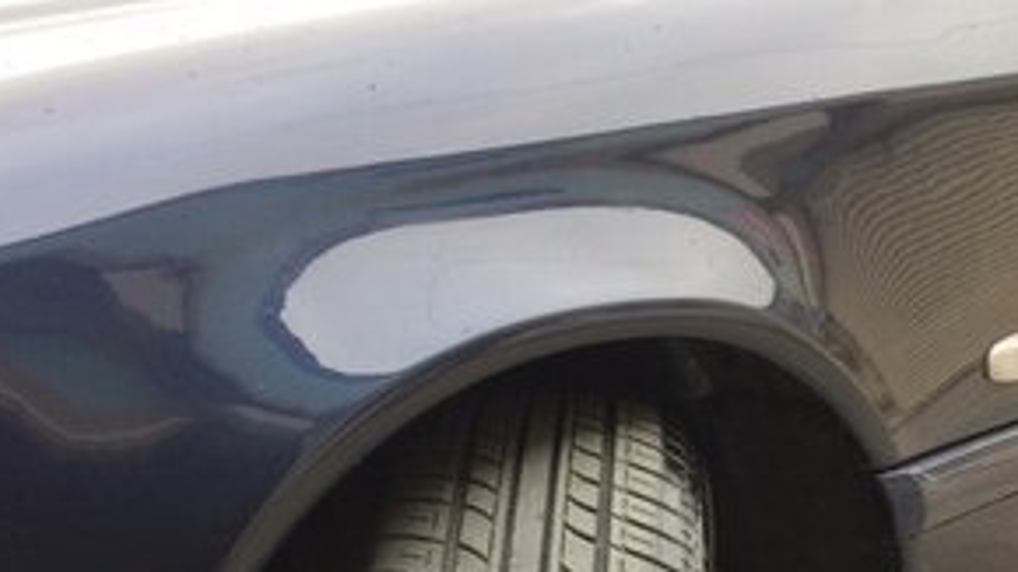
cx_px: 523
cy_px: 698
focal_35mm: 54
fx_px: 1457
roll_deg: +2.2
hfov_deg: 38.5
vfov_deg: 20.7
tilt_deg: -20.3
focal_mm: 4.15
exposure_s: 1/100
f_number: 2.2
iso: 40
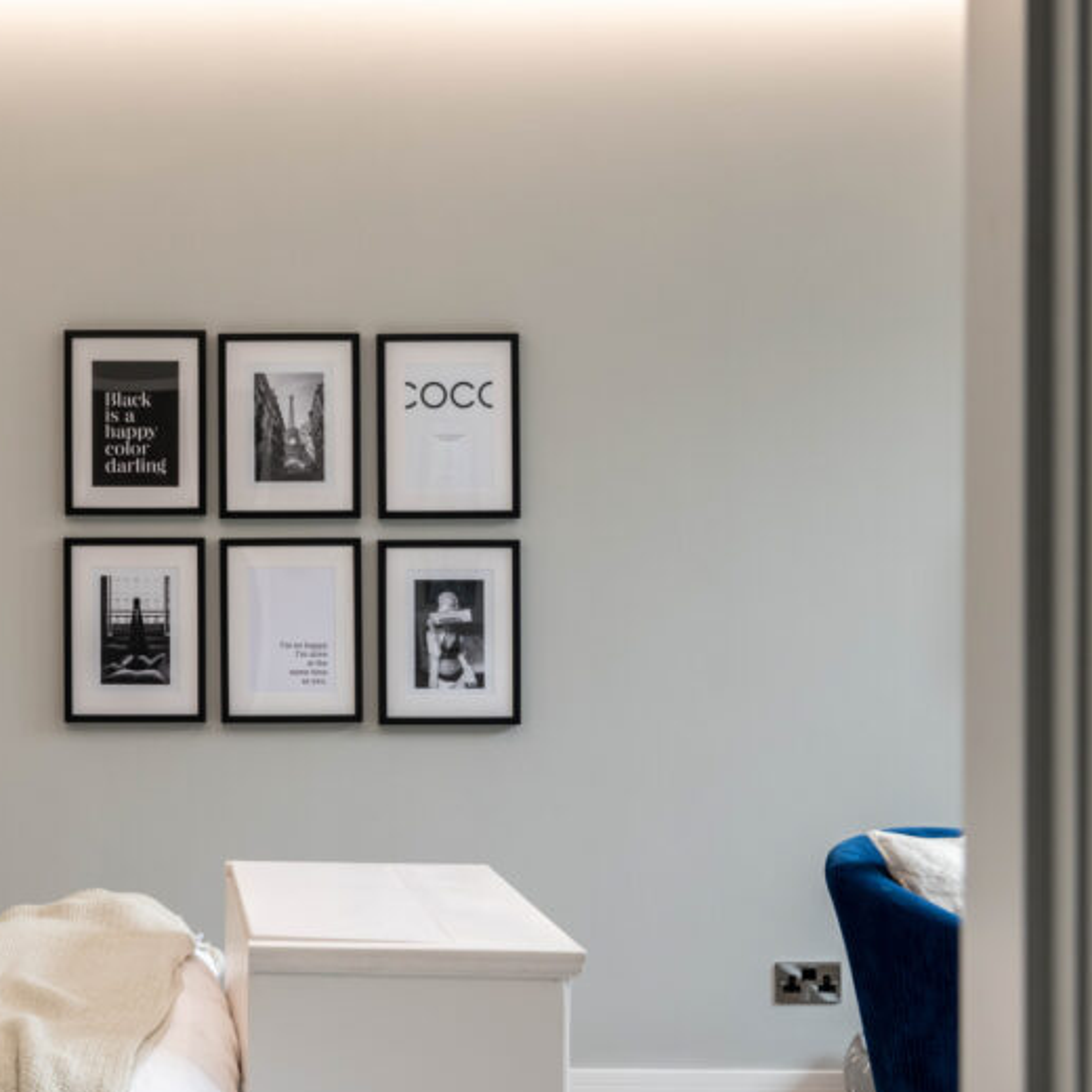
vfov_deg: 20.4
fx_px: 3034
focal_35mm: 85
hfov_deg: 20.1
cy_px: 608
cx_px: 136
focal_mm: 50
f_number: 8
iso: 400
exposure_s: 1/5
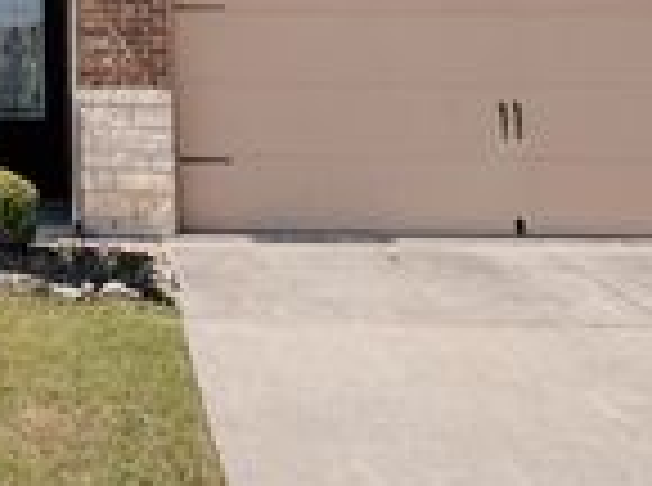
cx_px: -90
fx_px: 1559
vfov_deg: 16.0
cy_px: -281
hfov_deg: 22.1
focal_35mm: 83
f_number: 1.78
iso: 80
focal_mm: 6.76
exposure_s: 1/9009
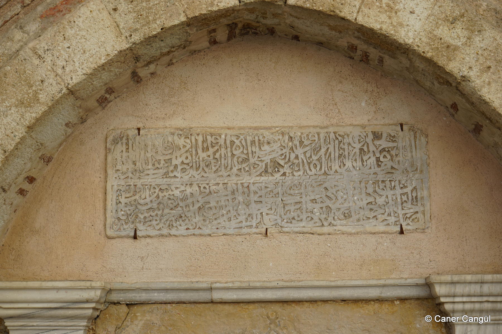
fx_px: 934
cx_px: 251
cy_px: 167
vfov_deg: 20.3
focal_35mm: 67
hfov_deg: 30.1
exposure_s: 1/100
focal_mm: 67
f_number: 9
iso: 100
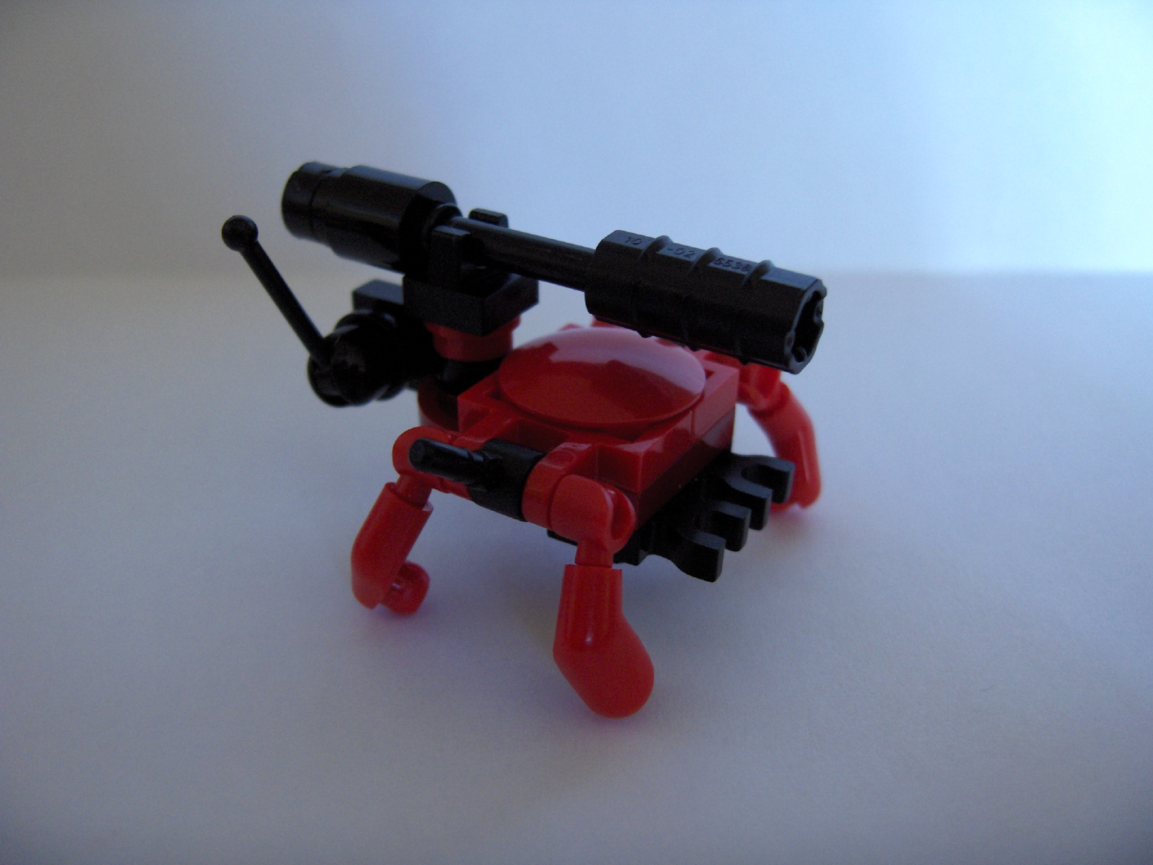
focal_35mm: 39
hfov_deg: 47.9
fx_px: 1299
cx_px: 576
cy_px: 432
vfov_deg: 36.8
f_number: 2.8
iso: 200
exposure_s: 1/22.7
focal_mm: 8
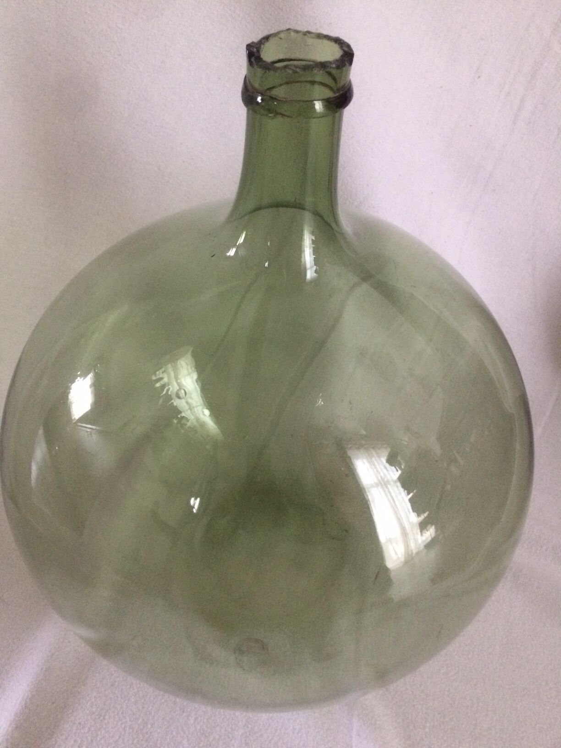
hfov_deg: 48.2
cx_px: 280
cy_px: 374
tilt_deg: -46.8
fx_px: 627
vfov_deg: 61.7
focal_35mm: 29
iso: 250
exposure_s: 1/17
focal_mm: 4.15
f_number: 2.2
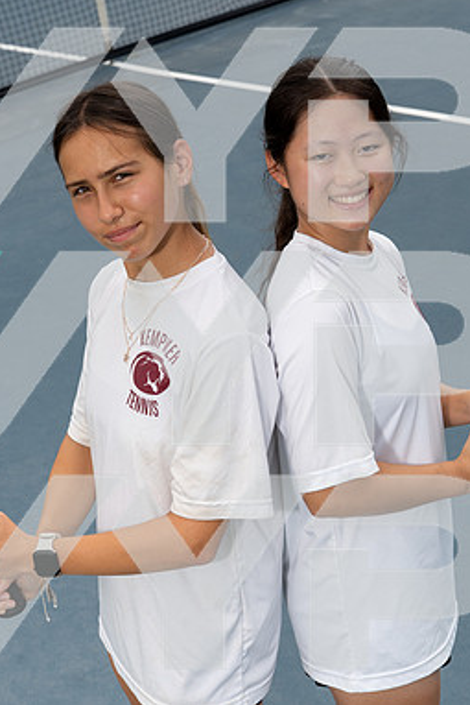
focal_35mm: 79
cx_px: 278
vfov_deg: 25.7
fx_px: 1546
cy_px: 350
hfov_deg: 17.3
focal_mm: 52
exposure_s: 1/250
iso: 100
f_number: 8
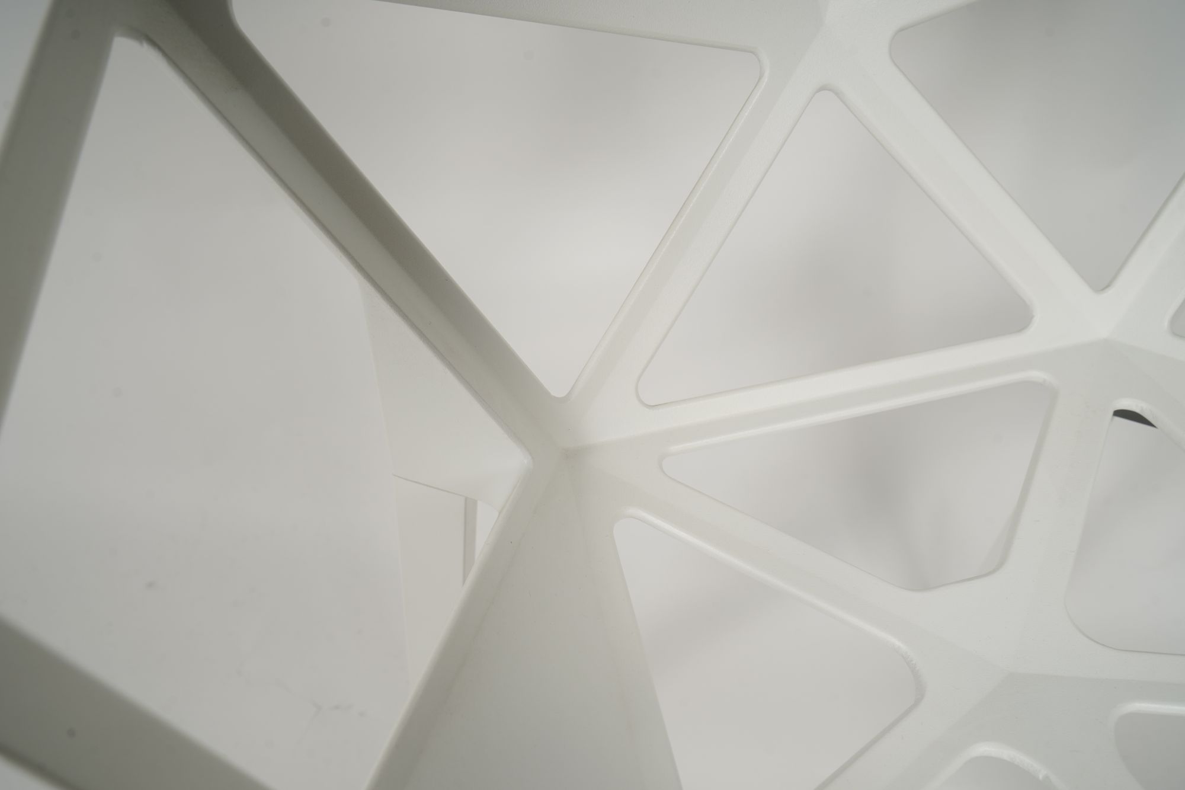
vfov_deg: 45.0
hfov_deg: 63.7
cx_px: 592
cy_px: 395
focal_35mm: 29
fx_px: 954
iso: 200
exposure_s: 1/125
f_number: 10
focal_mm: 29
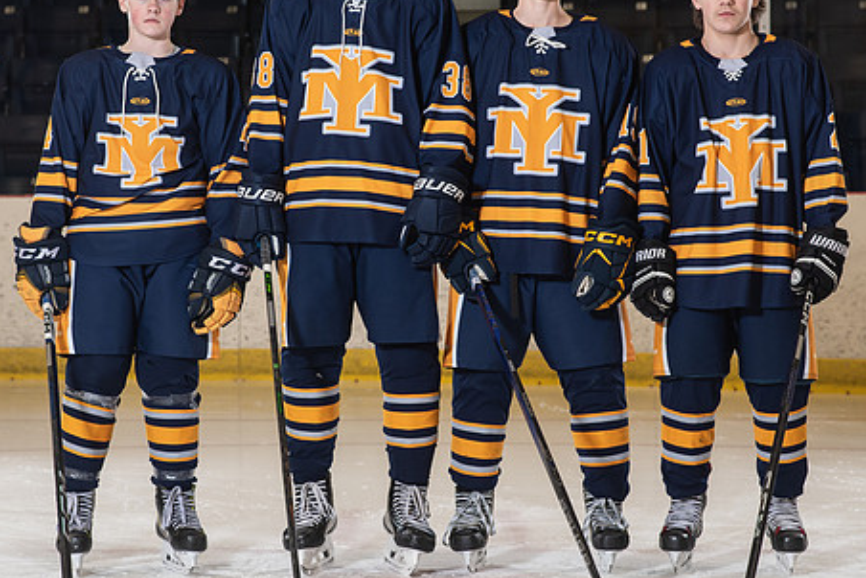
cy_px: 248
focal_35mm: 129
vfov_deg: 10.6
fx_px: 3105
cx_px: 357
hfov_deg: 15.9
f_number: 5.6
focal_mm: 85
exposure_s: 1/250
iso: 640
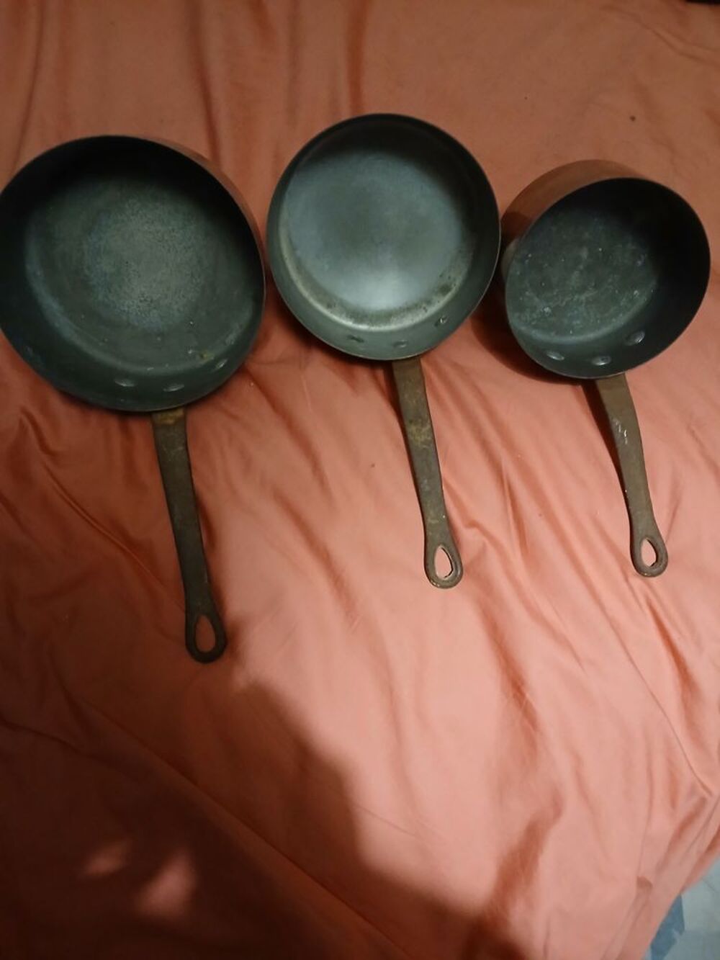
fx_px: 721
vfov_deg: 67.3
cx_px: 360
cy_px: 480
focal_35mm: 26
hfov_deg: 53.1
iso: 800
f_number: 1.8
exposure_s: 1/16.7
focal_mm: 3.98
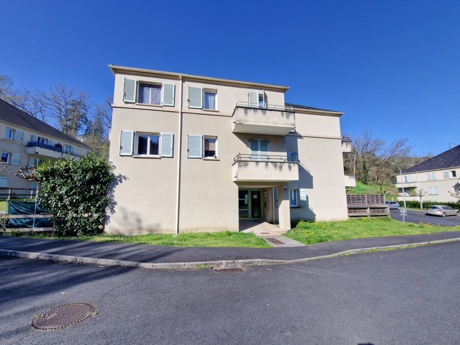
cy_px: 172
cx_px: 230
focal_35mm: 13
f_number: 2.2
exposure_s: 1/470
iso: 50
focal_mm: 2.2
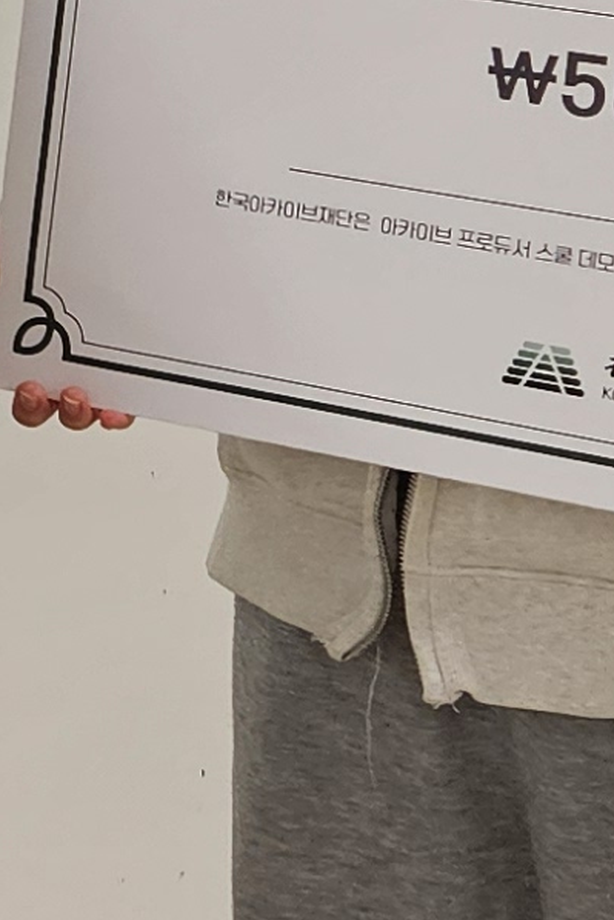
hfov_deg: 7.9
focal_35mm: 160
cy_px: -452
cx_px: -939
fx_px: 4091
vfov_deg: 12.2
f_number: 1.8
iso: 200
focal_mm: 5.4
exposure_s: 1/180
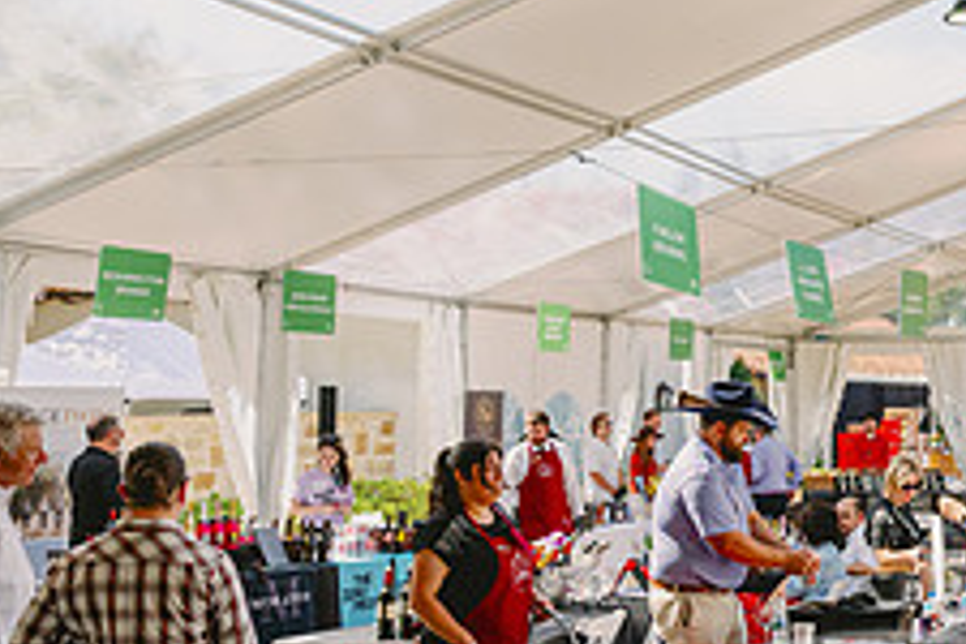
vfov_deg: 21.9
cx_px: 1035
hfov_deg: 29.5
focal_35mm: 62
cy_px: 316
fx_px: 1664
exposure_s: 1/640
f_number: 7.1
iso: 400
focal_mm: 24
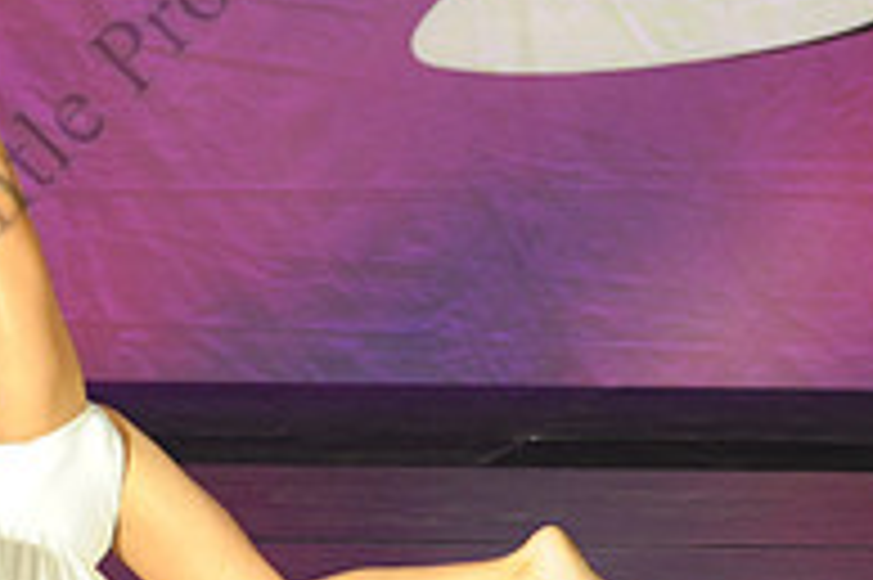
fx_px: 12284
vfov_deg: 2.7
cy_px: 117
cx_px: 86
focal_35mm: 507
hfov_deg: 4.1
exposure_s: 1/400
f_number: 2.8
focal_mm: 170
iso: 2500
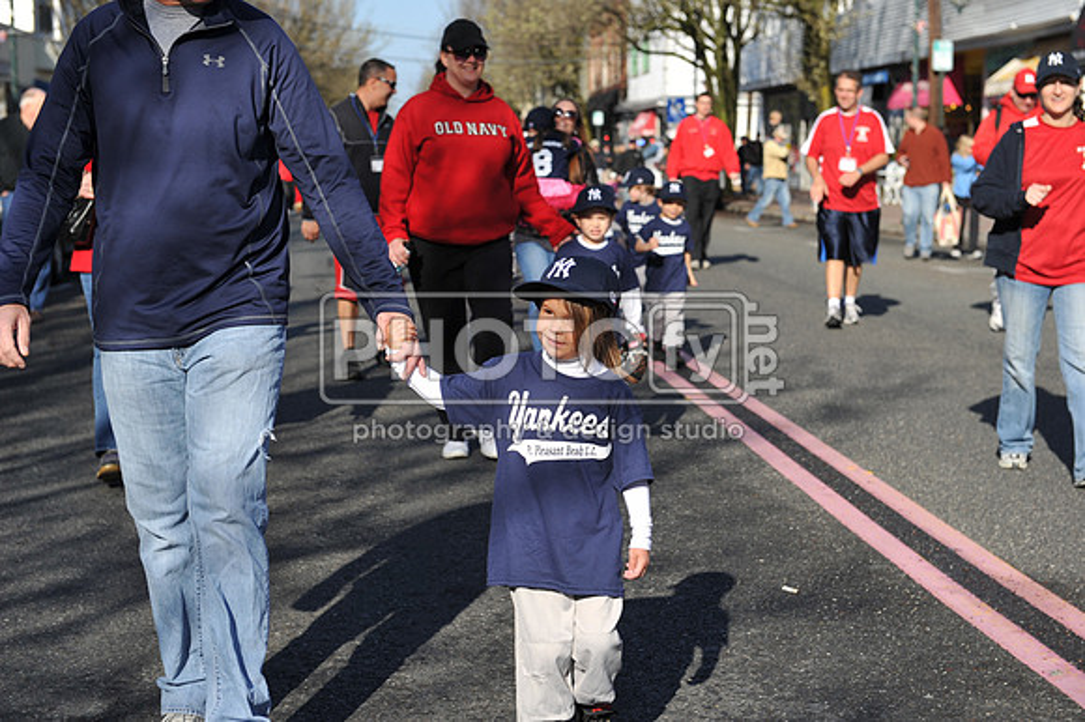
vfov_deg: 19.4
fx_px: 2108
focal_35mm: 70
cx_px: 542
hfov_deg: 28.9
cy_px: 361
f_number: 5
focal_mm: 70
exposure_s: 1/1000
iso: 200
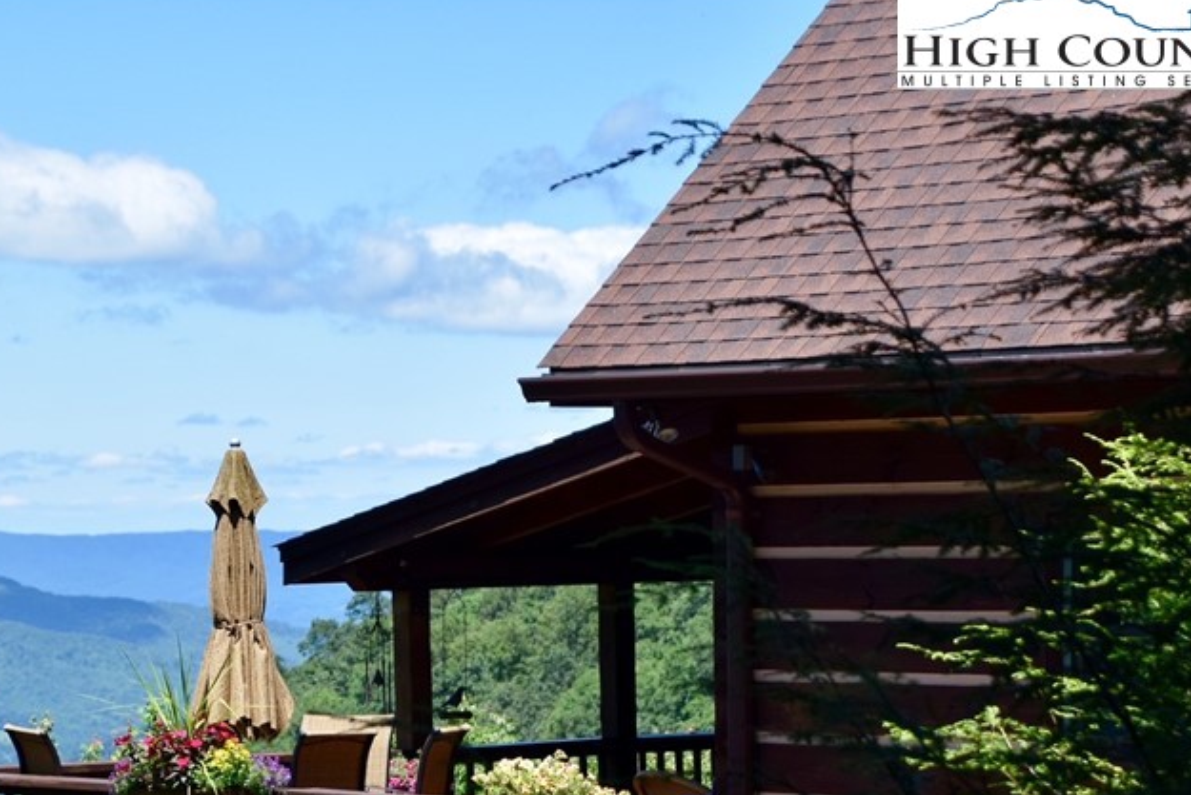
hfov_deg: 13.5
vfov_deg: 9.1
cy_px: 676
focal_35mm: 151
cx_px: 277
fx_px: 4996
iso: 400
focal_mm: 58
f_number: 6.3
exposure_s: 1/1600
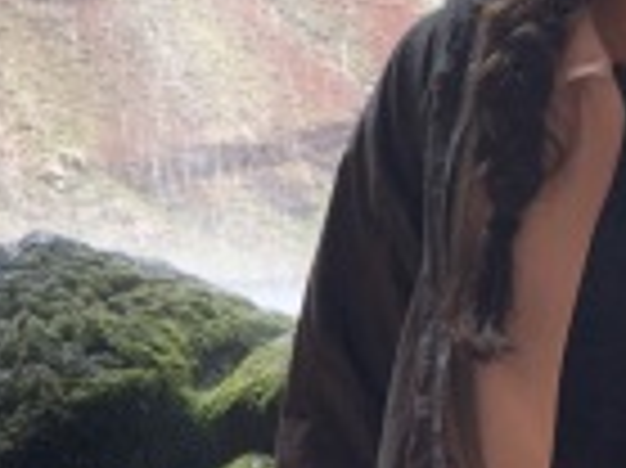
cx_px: 275
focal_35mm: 137
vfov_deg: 10.7
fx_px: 2475
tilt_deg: +4.0
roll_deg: +0.3
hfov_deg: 14.4
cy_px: -14
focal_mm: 6
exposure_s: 1/122
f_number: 2.4
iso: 20
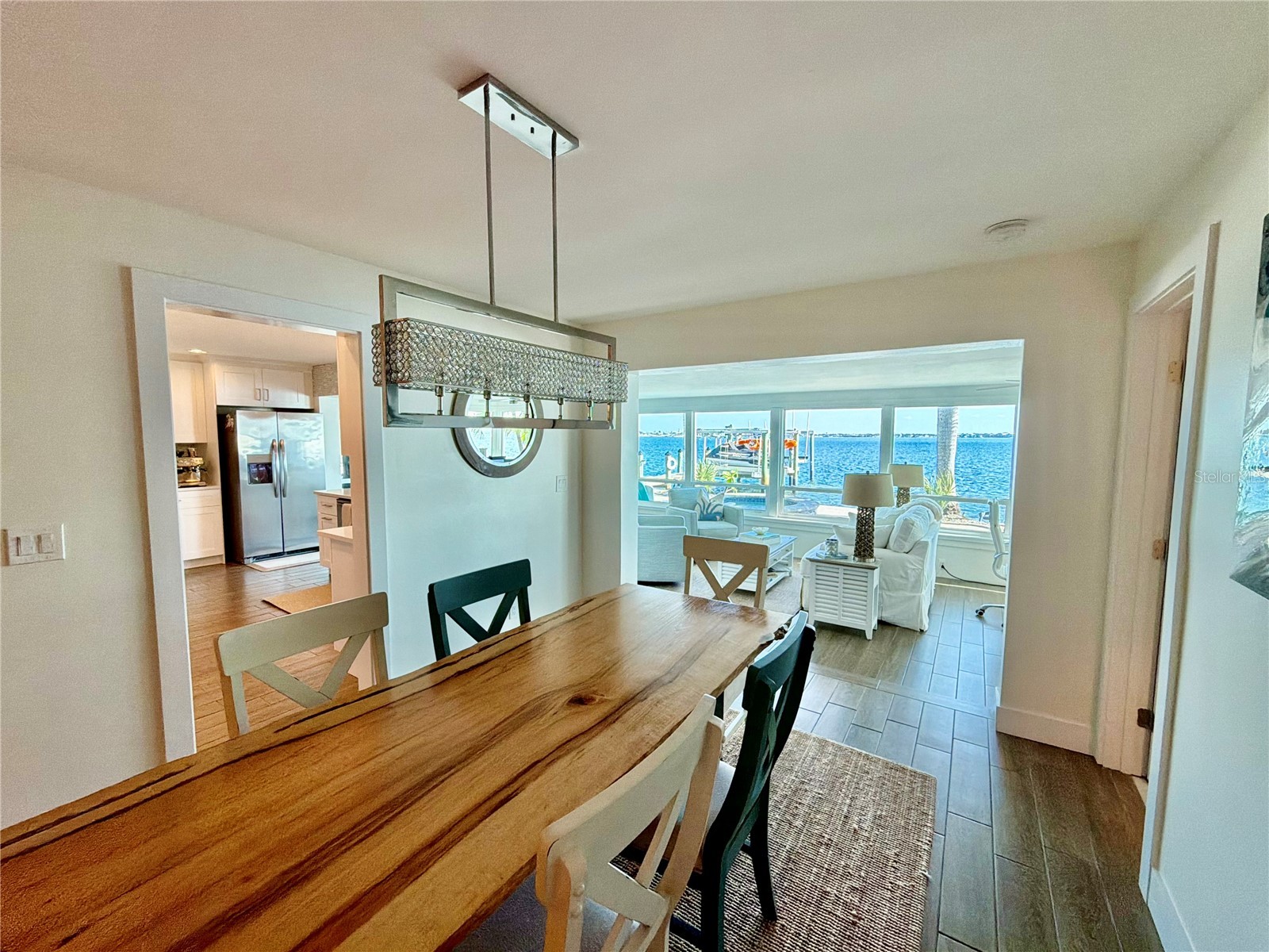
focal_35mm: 14
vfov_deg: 85.7
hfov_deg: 102.1
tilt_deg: -4.1
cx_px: 634
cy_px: 476
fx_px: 513
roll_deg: -1.3
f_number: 2.2
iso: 160
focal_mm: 2.22
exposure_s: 1/120
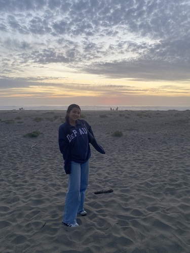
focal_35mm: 26
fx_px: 190
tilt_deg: -5.9
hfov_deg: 53.1
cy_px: 126
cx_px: 95
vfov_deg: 67.3
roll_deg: +0.4
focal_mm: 4.25
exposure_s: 1/122
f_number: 1.8
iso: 32
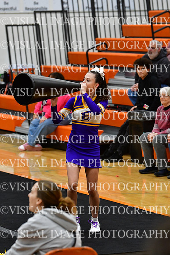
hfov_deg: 7.0
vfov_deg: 10.5
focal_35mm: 195
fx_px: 1380
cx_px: 85
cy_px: 128
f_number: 4
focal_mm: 130
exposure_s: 1/500
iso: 4000
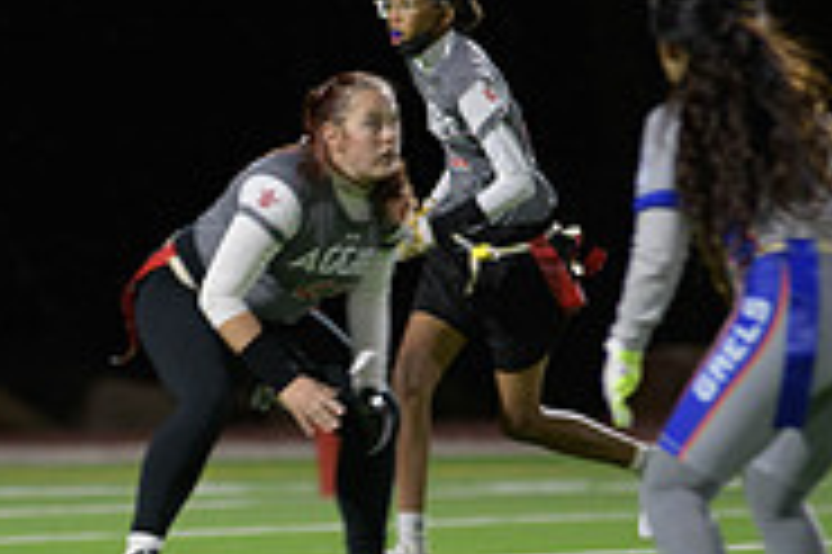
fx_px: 13785
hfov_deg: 3.5
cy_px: 385
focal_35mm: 597
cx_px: 162
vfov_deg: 2.3
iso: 1000
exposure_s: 1/200
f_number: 2.8
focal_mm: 190
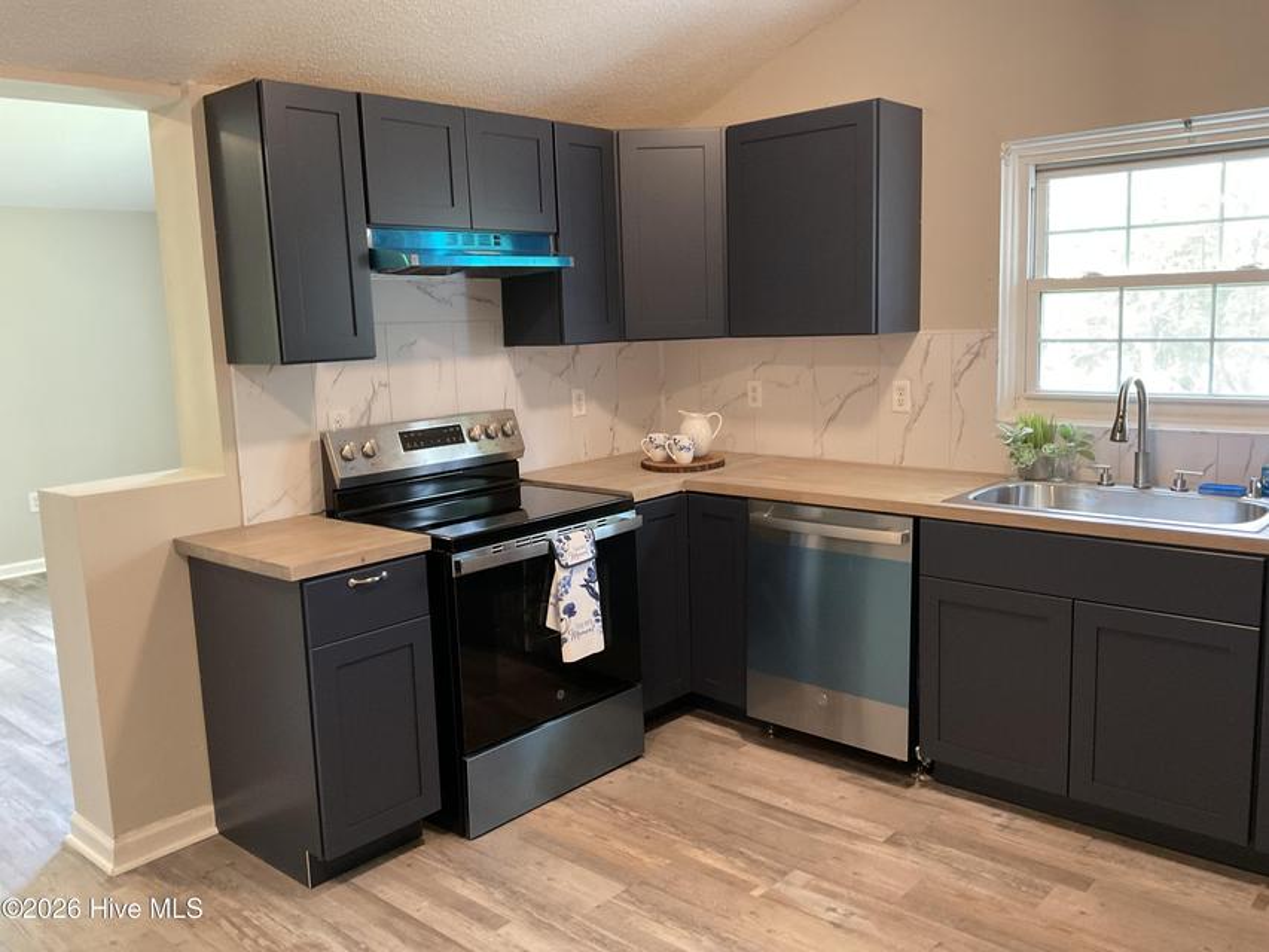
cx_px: 634
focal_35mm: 29
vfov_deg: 48.2
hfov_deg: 61.7
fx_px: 1063
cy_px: 476
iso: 200
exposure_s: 1/40
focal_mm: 3
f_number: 1.8
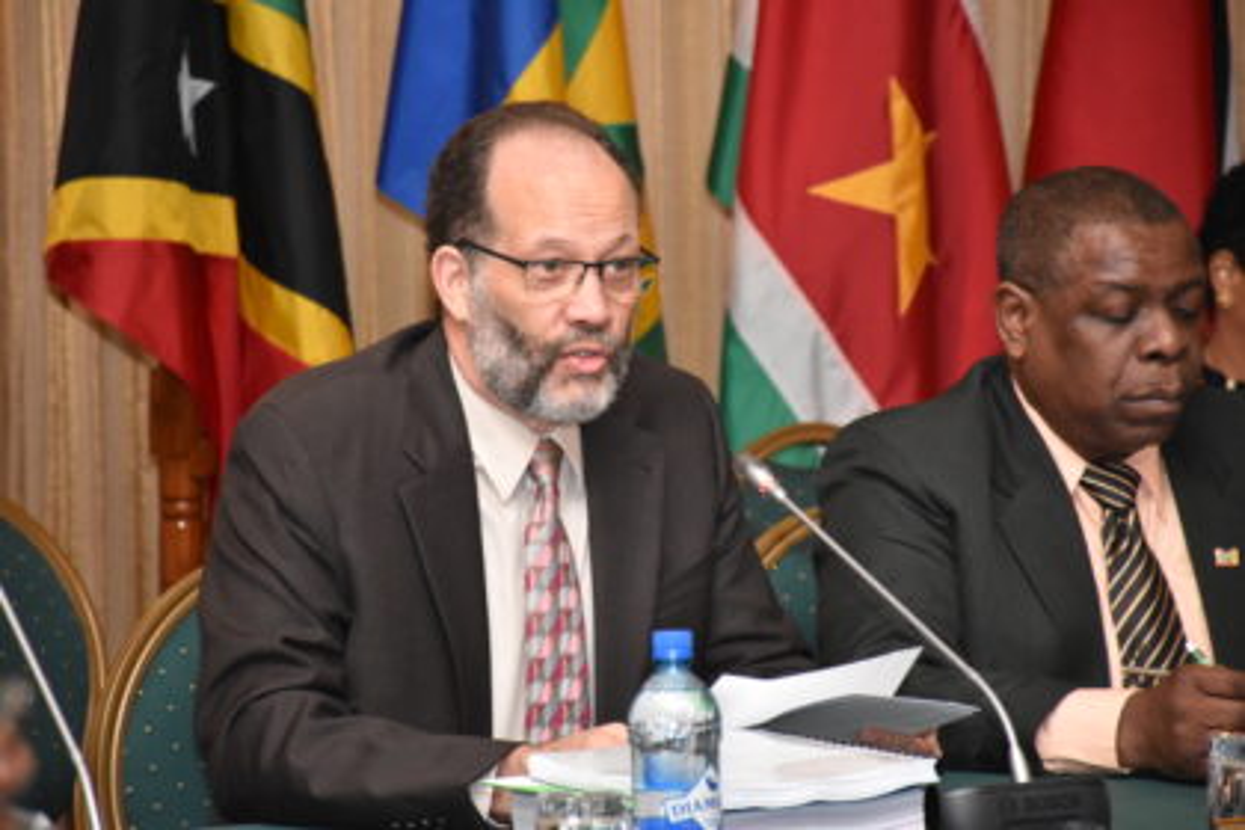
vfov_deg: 6.5
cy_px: 415
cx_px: 622
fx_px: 7262
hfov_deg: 9.8
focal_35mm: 210
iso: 2500
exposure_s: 1/125
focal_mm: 140
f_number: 5.6
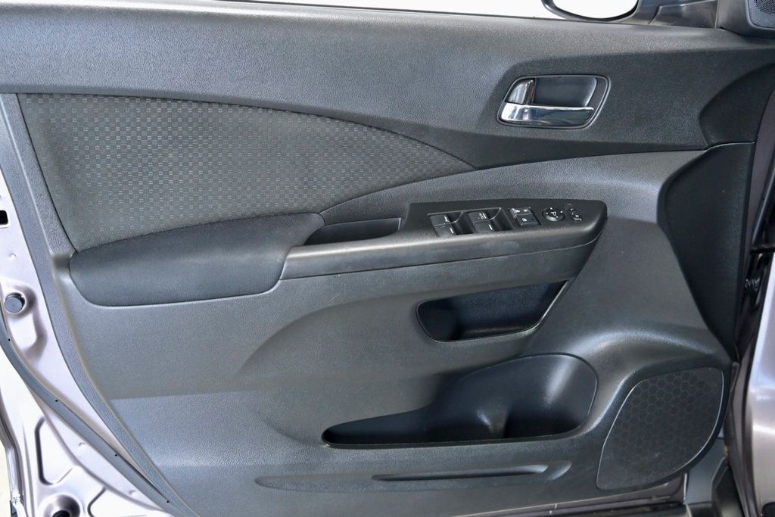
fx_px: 861
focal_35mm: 40
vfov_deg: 33.4
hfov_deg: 48.5
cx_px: 388
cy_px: 258
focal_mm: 40
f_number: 4
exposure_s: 1/160
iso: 2000
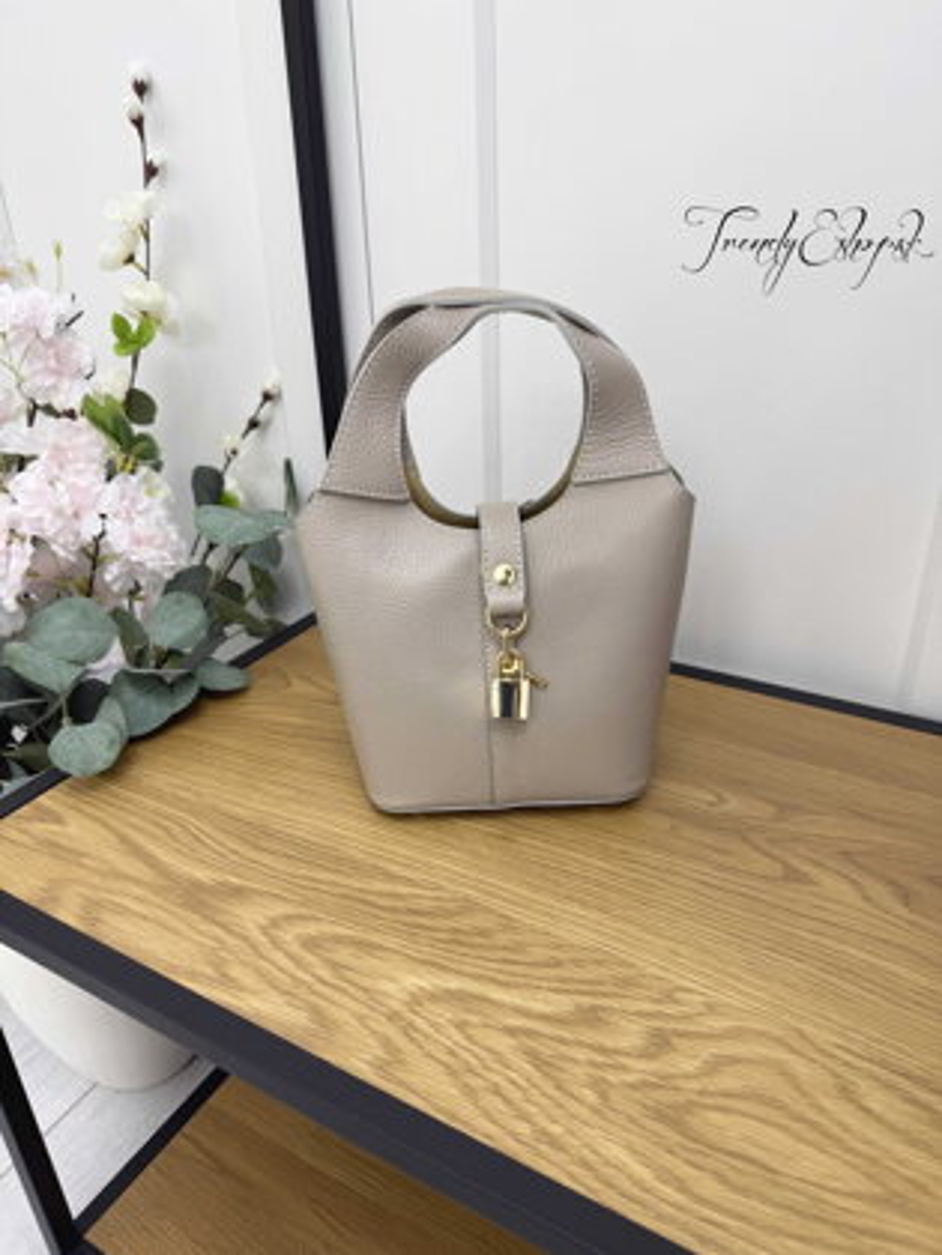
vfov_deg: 71.6
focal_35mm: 24
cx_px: 471
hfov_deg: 56.8
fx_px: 871
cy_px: 628
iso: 50
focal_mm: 6.76
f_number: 1.78
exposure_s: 1/100
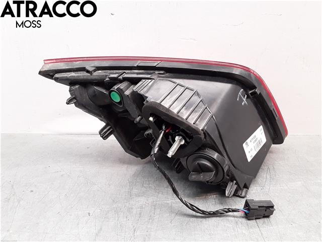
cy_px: 121
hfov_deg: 63.4
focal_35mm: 28
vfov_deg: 49.7
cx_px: 161
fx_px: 260
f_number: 1.9
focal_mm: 2.91
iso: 80
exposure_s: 1/50
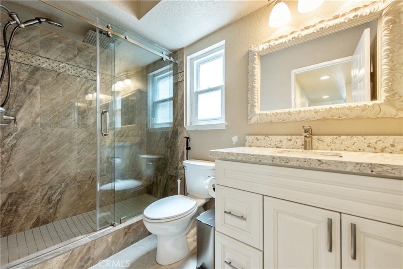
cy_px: 134
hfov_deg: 104.2
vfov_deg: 81.2
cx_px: 202
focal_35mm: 14
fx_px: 157
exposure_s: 1/100
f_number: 5
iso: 400
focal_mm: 14
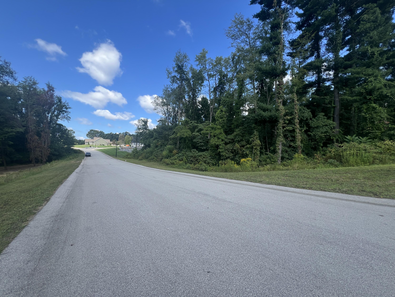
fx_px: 148
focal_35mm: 13
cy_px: 148
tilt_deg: +1.4
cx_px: 198
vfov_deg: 89.9
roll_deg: -1.4
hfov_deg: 106.2
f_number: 1.8
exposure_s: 1/407
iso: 32
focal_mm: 1.57
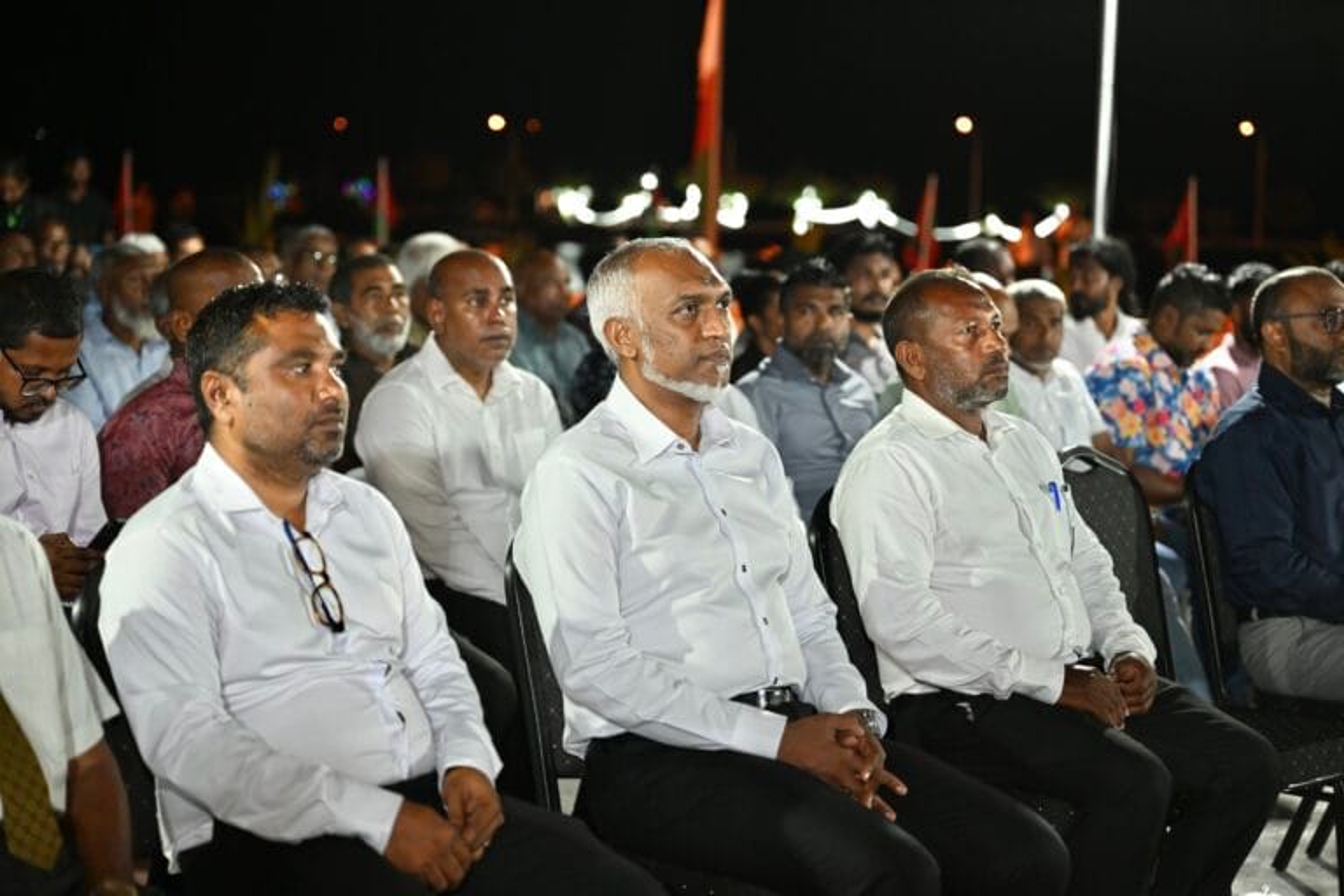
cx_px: 672
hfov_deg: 28.8
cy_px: 448
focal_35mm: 70
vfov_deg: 19.5
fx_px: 2613
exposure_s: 1/125
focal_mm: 70
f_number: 3.2
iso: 3200
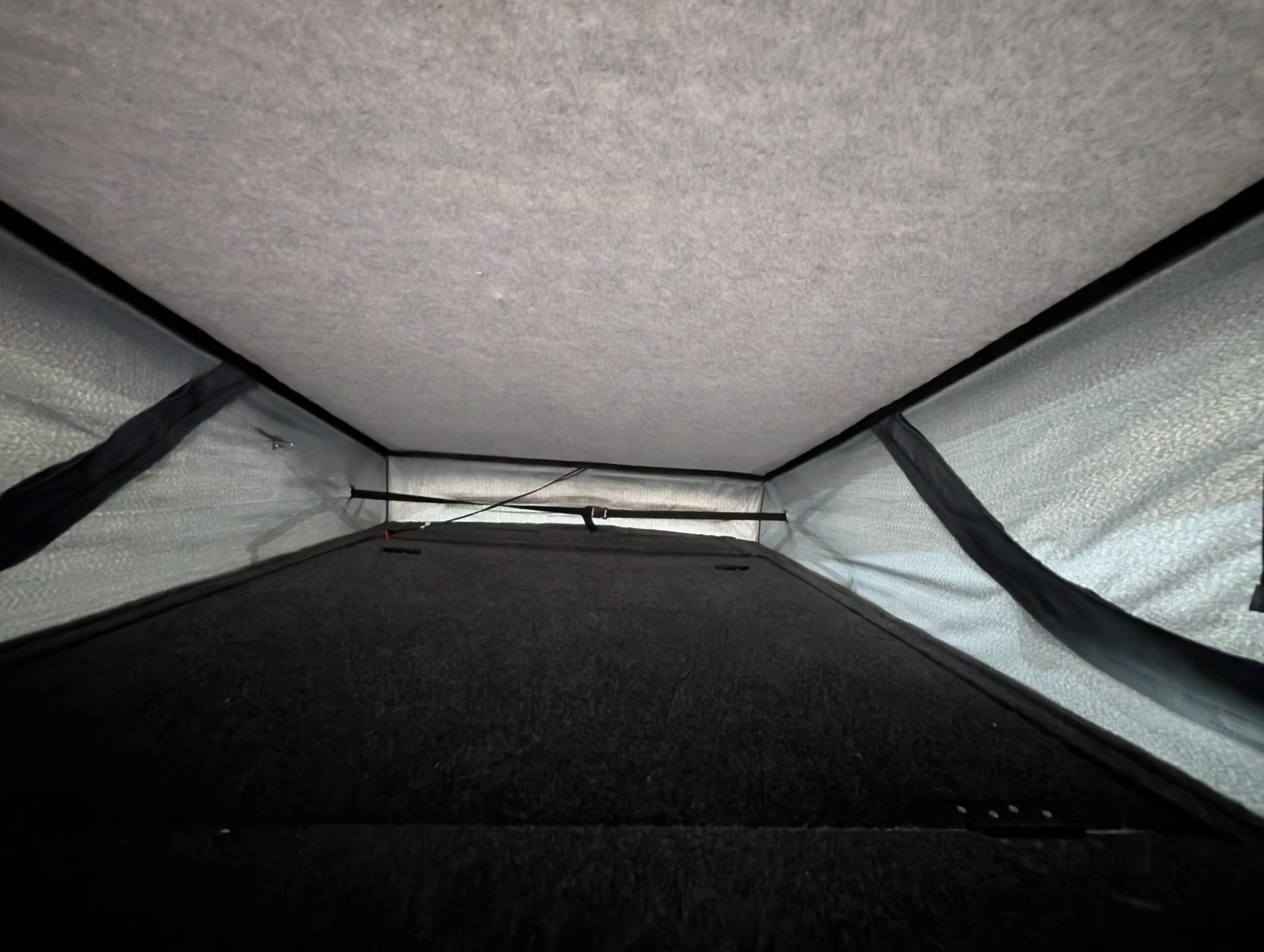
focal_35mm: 12
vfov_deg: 94.6
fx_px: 439
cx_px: 632
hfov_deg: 110.5
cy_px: 476
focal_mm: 2.02
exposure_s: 1/4
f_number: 1.7
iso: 3369
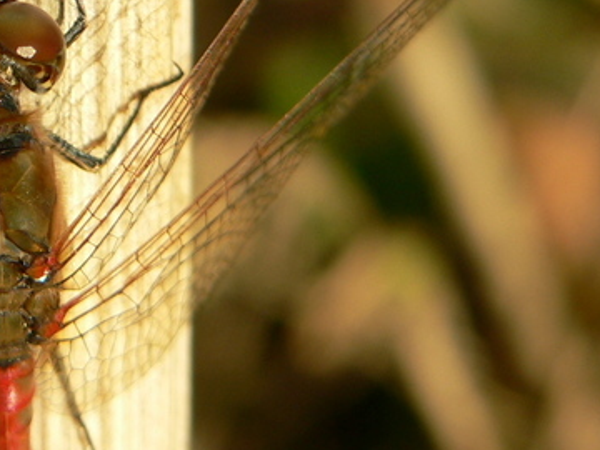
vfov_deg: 5.8
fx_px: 4437
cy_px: 73
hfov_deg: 7.7
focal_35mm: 256
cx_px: -84
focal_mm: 18
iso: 80
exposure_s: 1/400
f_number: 4
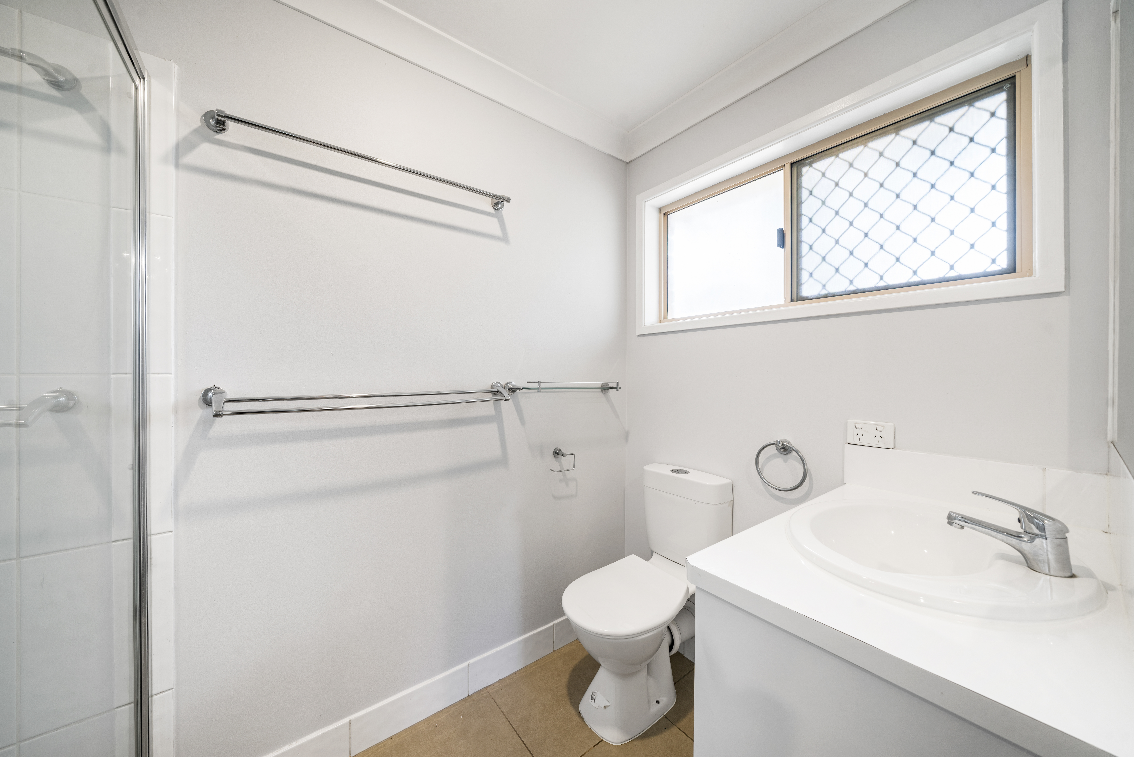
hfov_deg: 112.6
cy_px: 378
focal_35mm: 12
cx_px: 567
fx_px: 378
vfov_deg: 90.0
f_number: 8
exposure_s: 1/1.25
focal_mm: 12
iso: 100
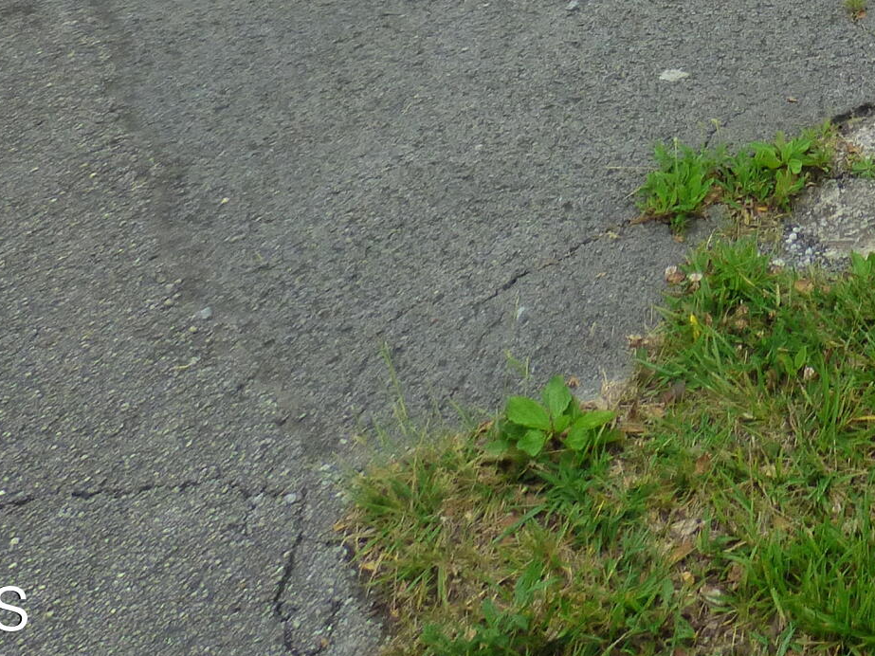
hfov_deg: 27.0
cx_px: 1000
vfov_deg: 19.4
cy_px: -359
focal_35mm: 65
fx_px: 1643
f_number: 2.8
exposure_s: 1/1600
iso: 160
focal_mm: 3.58
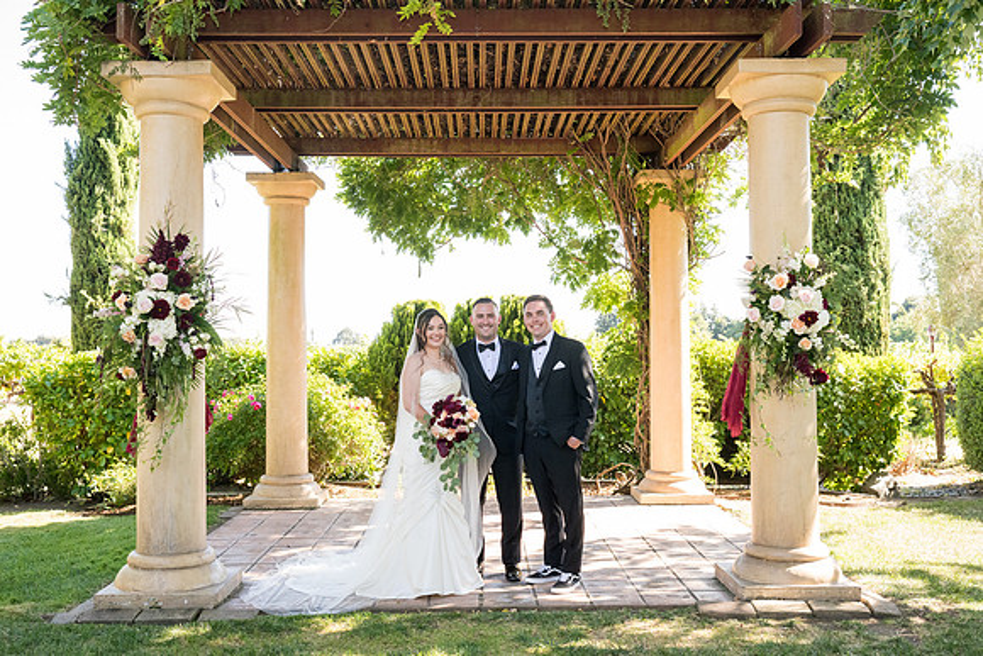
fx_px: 1010
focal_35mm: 37
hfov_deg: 51.9
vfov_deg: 36.0
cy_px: 328
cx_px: 492
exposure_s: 1/500
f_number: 6.3
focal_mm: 37
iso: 2000
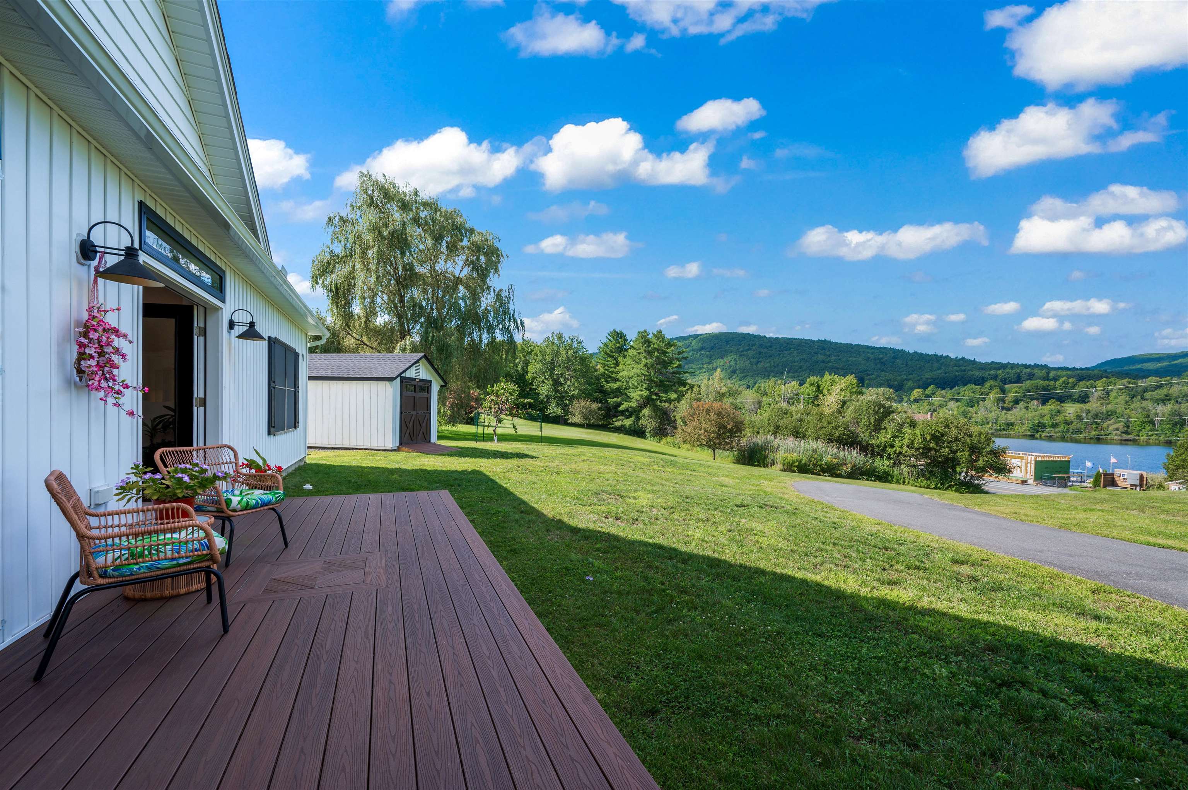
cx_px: 594
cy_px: 395
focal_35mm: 14
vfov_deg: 81.1
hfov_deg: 104.3
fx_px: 462
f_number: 10
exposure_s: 1/60
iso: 100
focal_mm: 14
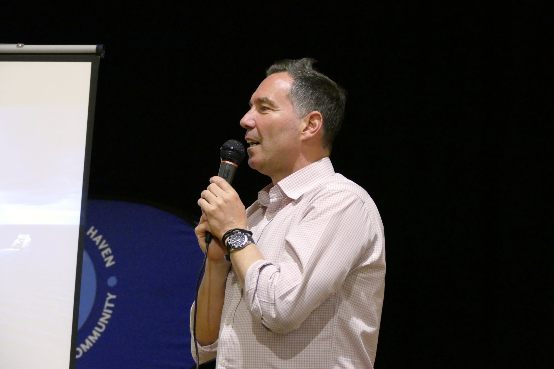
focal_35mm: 130
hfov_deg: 15.8
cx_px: 277
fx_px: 2000
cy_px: 184
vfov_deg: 10.5
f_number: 3.9
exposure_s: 1/125
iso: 3200
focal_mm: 47.46
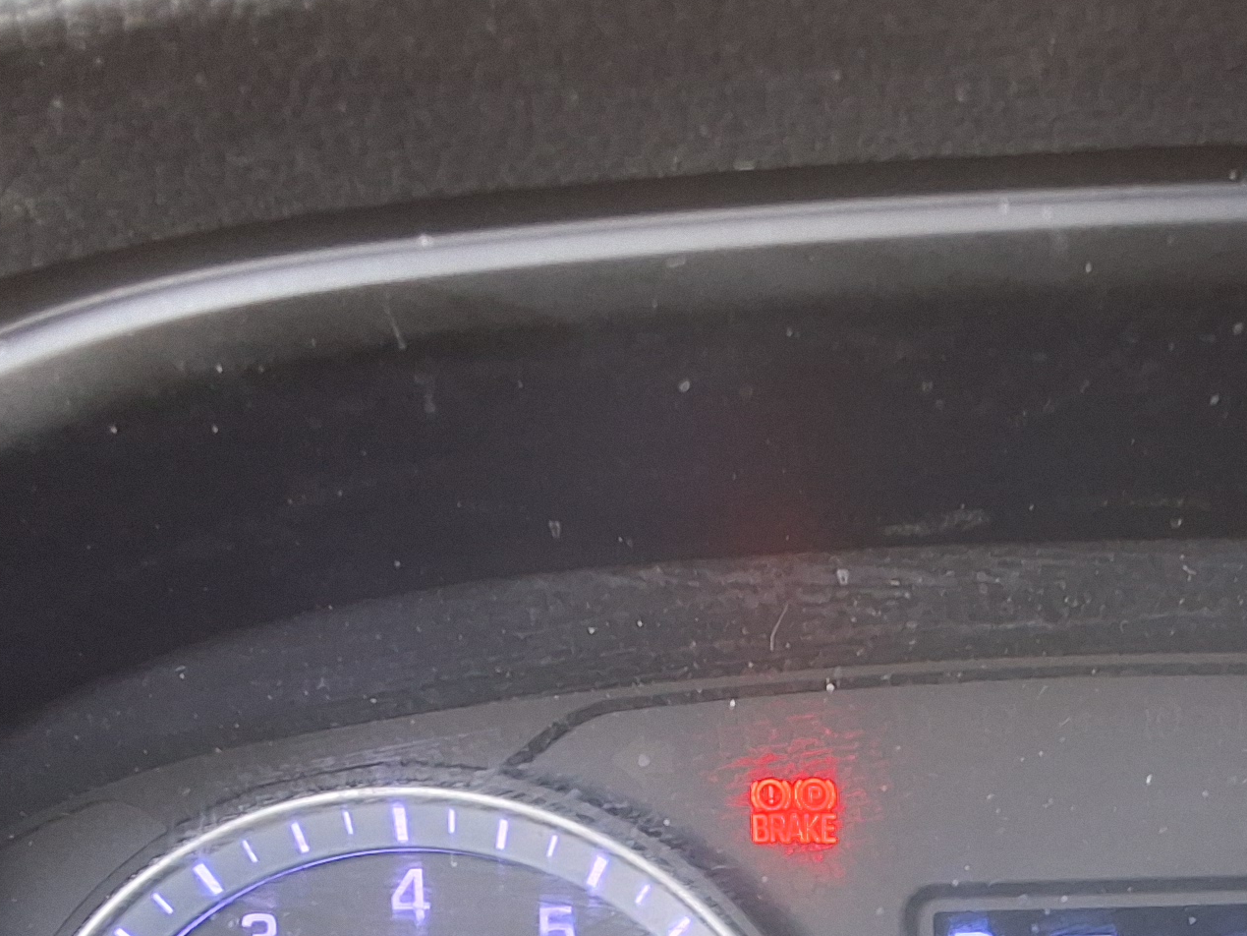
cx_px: 1102
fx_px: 2594
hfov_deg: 26.2
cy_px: 1080
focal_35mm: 72
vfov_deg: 19.4
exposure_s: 1/24
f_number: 1.9
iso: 200
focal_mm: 2.91
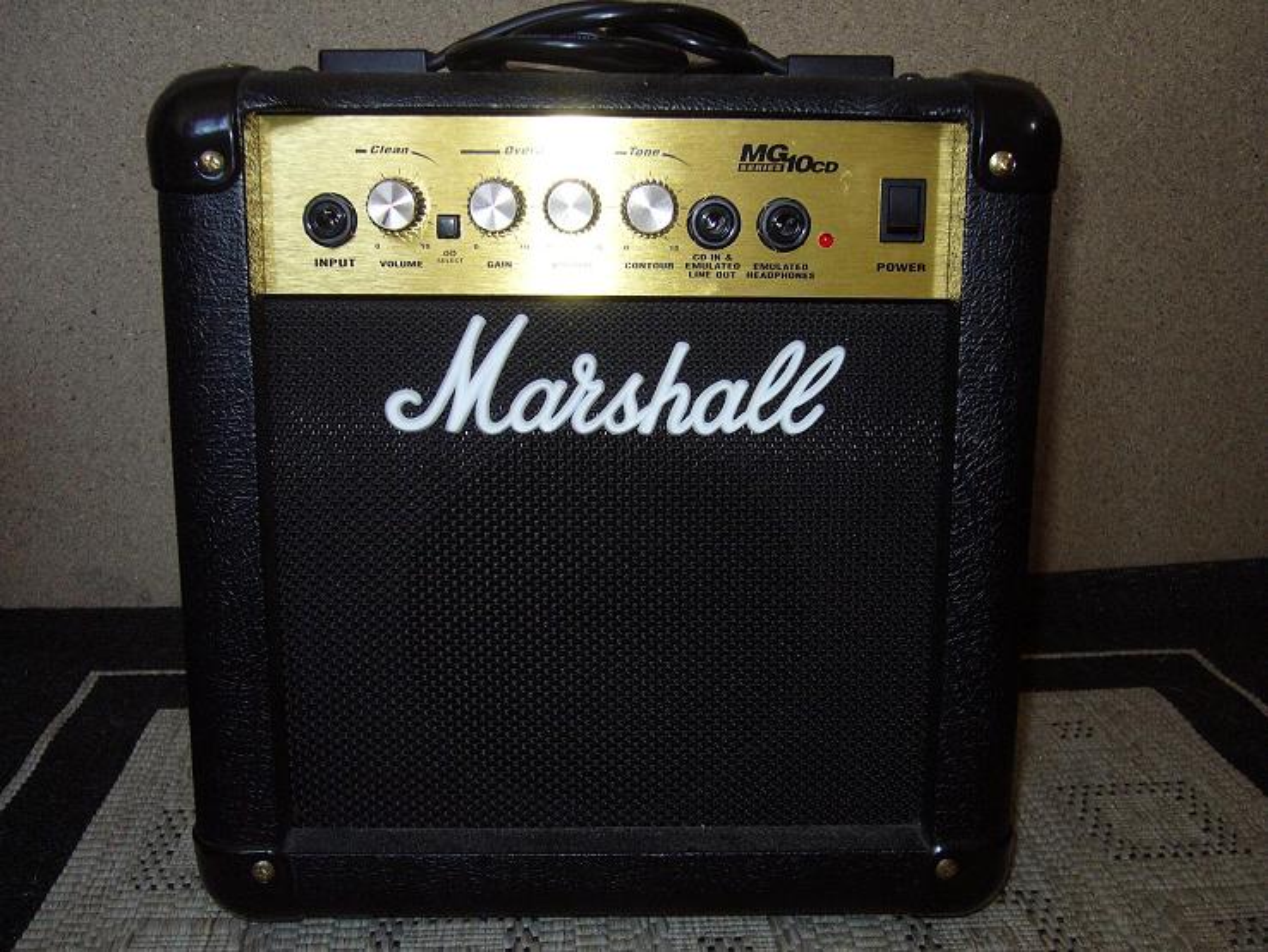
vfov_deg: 35.2
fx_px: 1502
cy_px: 476
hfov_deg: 45.8
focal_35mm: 41
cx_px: 634
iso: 100
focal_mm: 6.8
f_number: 3.1
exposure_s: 1/60
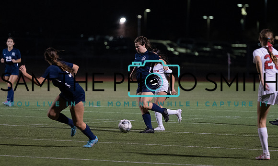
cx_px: 145
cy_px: 76
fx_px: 2177
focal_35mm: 291
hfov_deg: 7.3
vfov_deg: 4.4
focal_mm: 200
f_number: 2.8
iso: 5000
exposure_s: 1/1000
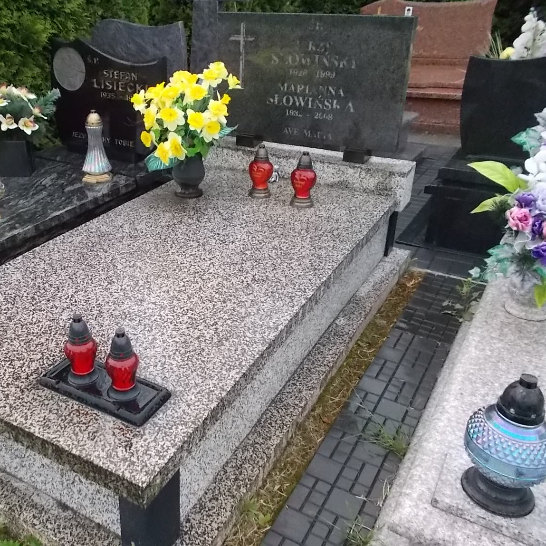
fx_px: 571
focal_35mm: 32
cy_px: 263
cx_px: 187
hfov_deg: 50.3
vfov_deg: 51.1
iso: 400
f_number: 8
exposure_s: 1/160
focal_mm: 4.6
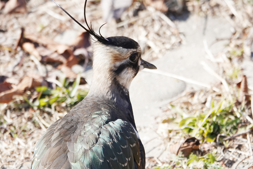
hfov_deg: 3.4
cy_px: 84
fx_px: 4216
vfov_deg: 2.3
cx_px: 126
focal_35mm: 600
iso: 100
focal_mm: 220
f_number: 4
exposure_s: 1/400
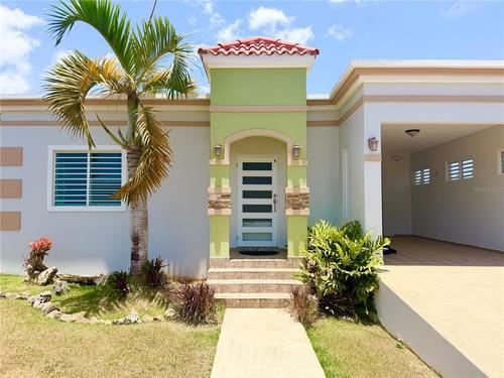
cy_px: 189
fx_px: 349
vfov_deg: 56.8
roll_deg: +0.0
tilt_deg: +2.3
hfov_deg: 71.6
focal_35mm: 24
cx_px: 252
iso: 80
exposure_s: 1/3759
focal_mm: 6.76
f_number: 1.78
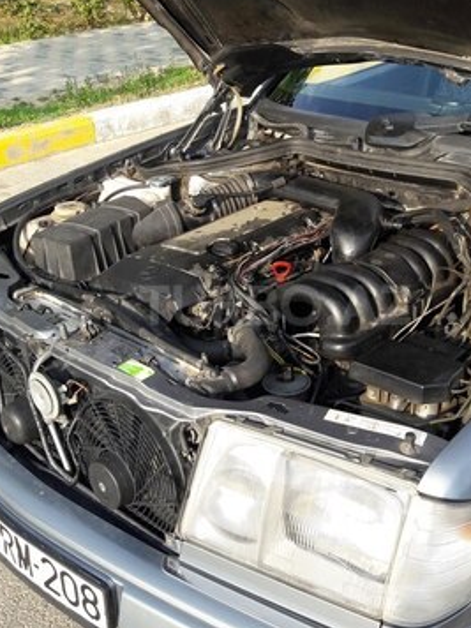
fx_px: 708
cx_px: 275
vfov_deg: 47.9
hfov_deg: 36.7
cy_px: 305
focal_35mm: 39
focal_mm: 3.7
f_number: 1.9
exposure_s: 1/477
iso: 40
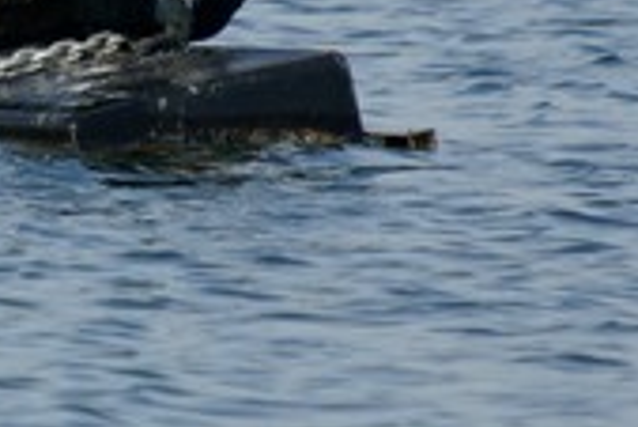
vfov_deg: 0.8
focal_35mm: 1817
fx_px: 32228
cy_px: -81
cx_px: 68
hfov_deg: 1.1
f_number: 6.3
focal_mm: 500
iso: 100
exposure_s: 1/500
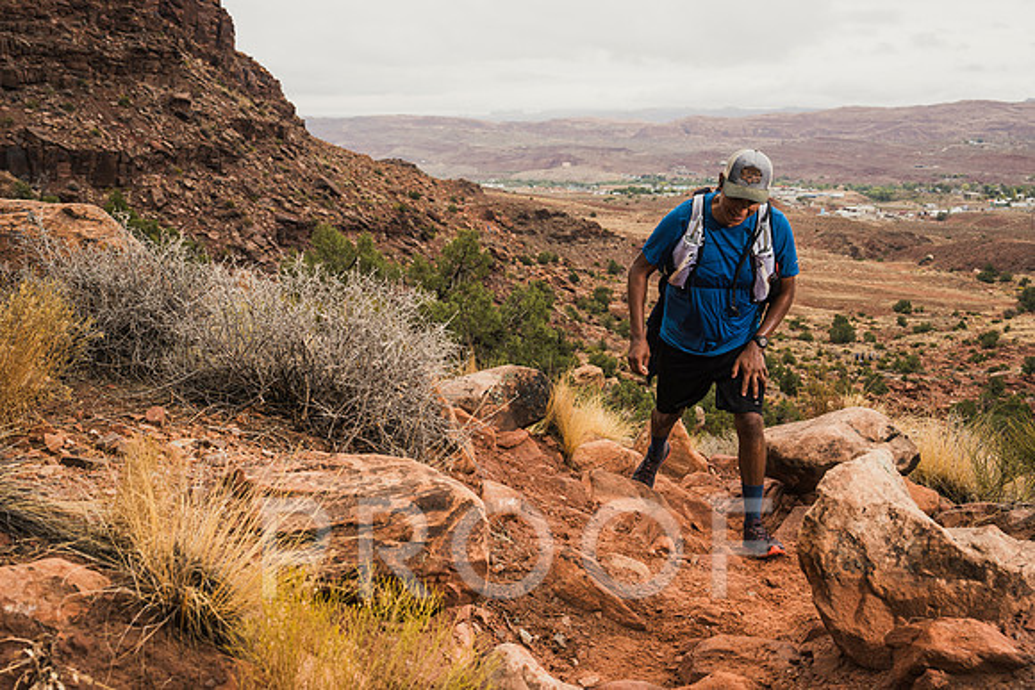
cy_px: 345
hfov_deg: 49.4
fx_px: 1125
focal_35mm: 39
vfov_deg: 34.1
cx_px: 518
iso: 200
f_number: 6.3
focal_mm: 39
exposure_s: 1/320
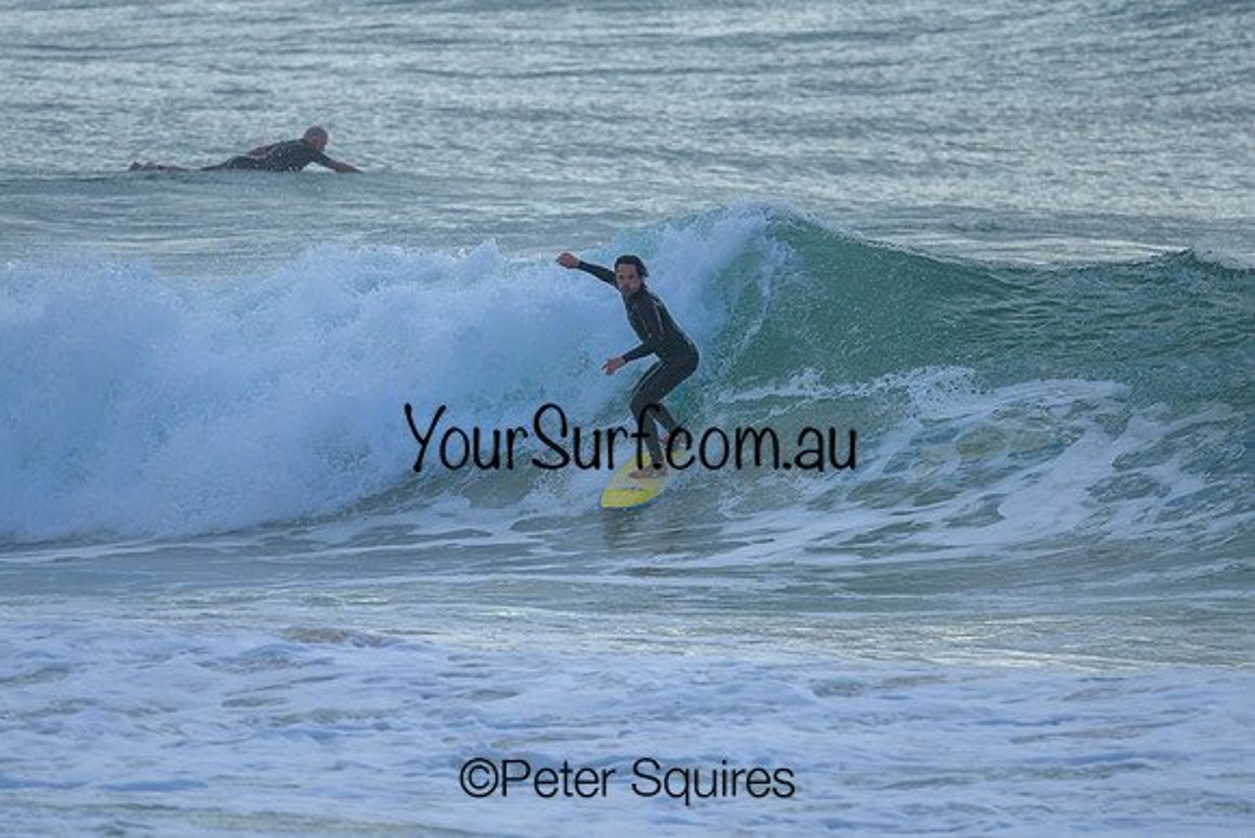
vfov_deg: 1.3
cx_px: 642
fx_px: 38307
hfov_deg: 1.9
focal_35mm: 1099
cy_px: 379
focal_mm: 800
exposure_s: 1/2500
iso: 500
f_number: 6.3
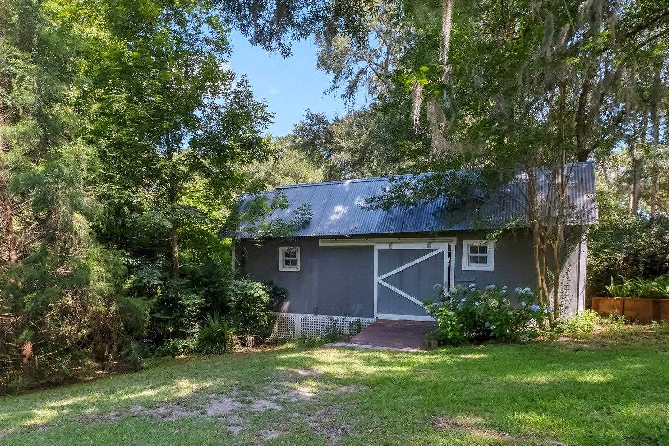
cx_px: 296
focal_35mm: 22
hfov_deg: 78.3
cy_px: 270
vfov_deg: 56.7
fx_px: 409
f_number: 8
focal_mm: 10
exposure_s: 1/200
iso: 500
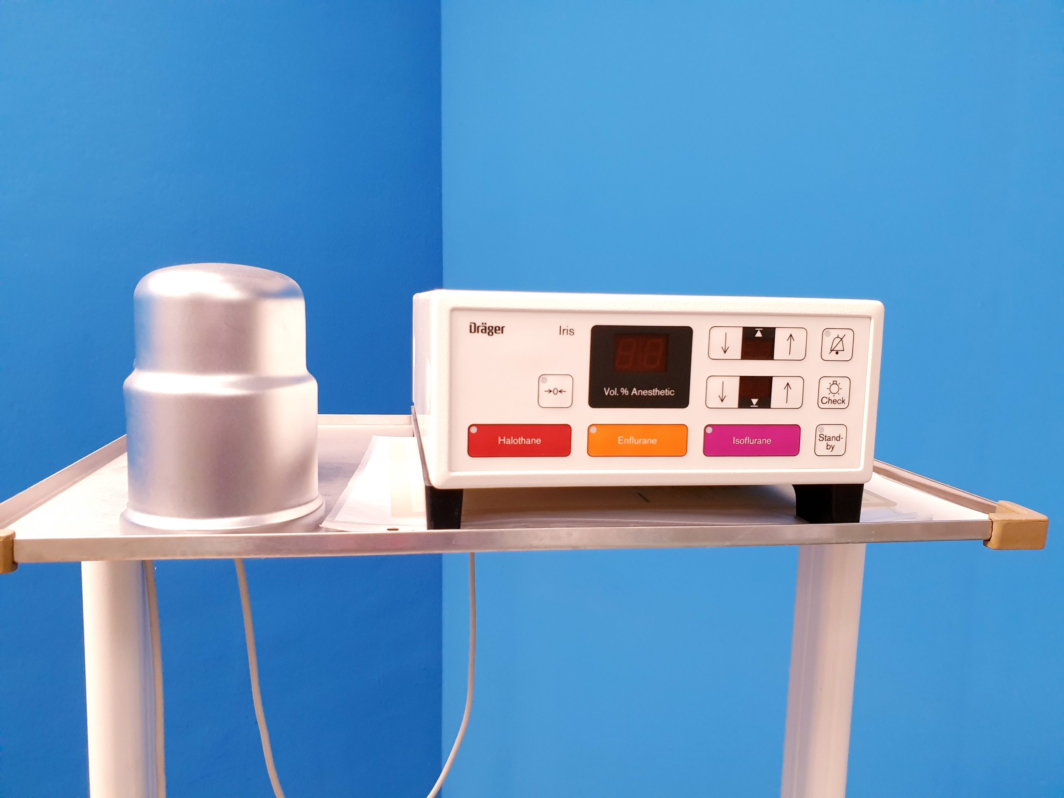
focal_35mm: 26
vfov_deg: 53.1
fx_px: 799
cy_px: 399
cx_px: 532
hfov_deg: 67.3
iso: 250
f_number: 2.4
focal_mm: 4.3
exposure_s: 1/50
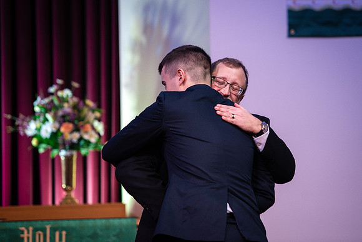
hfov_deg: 10.1
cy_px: 97
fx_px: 2047
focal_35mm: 203
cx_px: 217
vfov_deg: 6.8
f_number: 2.8
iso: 800
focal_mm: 170
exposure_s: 1/200
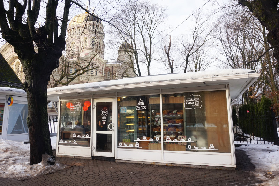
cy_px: 93
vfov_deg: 53.1
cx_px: 140
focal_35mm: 24
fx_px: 186
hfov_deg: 73.8
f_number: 7.1
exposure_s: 1/80
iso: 100
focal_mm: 16
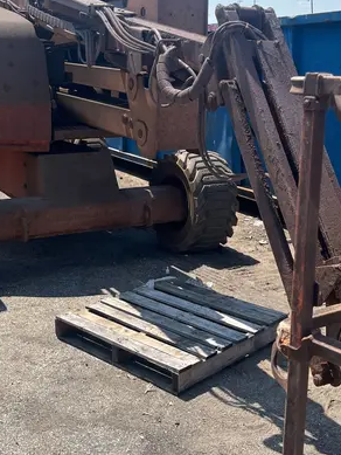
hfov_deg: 29.7
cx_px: 155
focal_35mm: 49
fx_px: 643
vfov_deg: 38.8
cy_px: 185
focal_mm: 5.1
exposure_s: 1/3215
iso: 50
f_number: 1.6
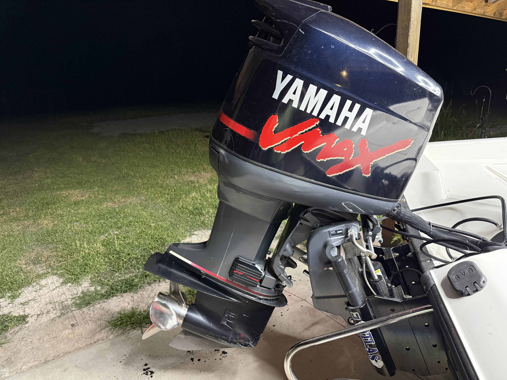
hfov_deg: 71.6
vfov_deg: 56.8
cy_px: 190
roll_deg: +2.3
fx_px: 352
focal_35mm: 24
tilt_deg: -15.7
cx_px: 254
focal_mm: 6.76
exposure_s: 1/40
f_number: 1.78
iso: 640
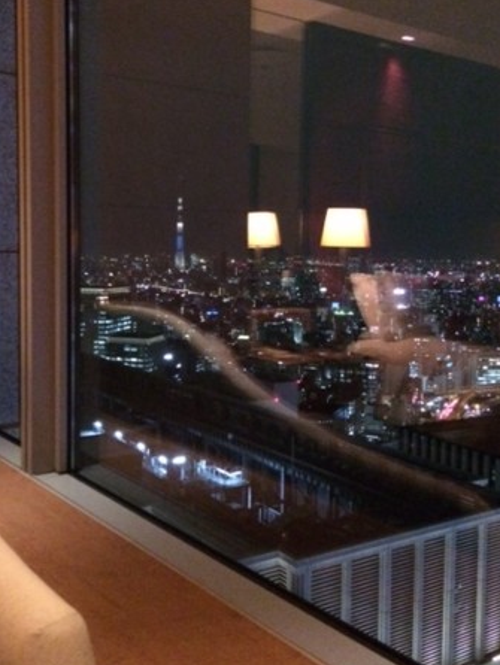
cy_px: 295
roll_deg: +0.2
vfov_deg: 47.8
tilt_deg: -4.2
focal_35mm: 39
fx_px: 750
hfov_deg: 36.8
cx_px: 215
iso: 800
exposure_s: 1/15
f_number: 2.2
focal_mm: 4.15
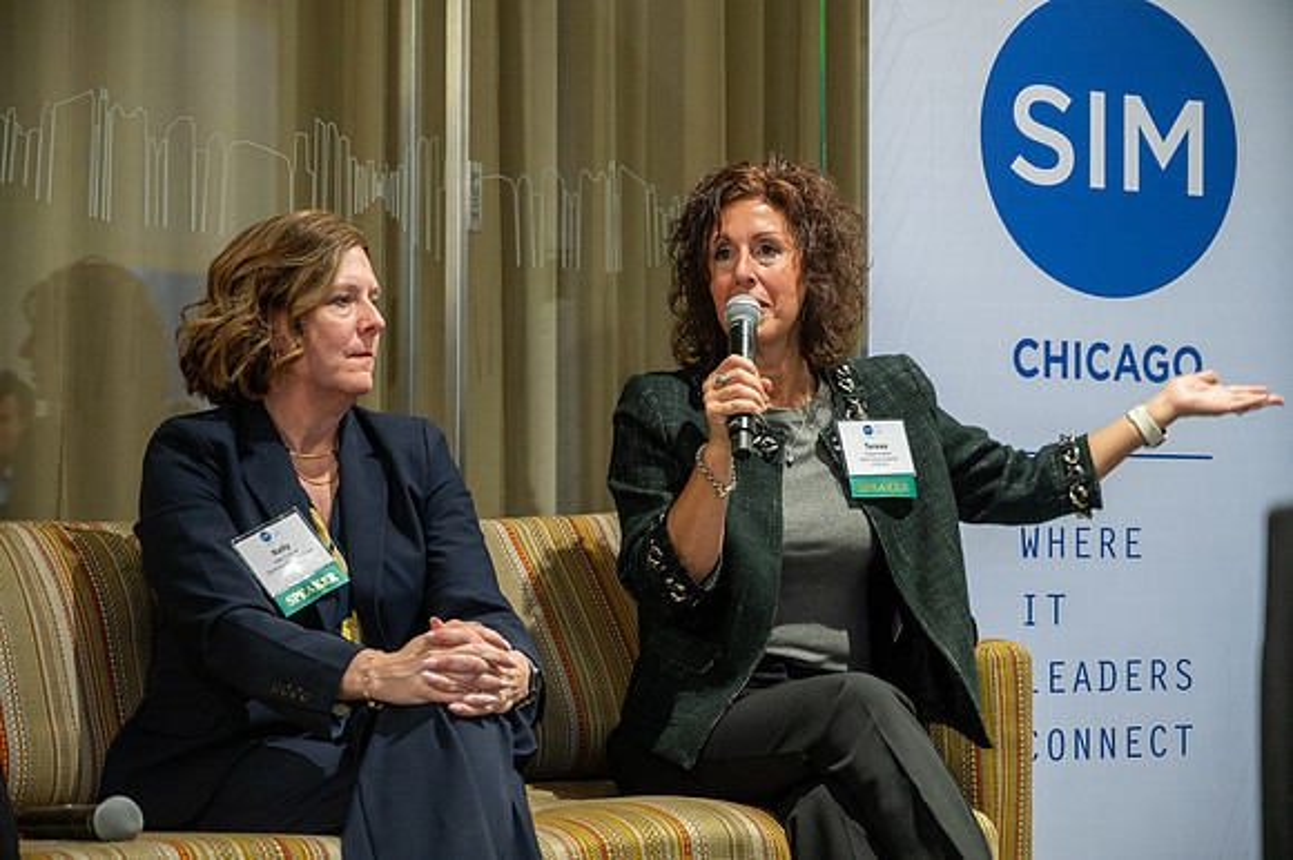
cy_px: 430
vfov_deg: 20.0
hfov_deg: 29.7
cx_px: 646
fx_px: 2441
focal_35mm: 68
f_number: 4
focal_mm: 68
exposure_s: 1/50
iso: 1600
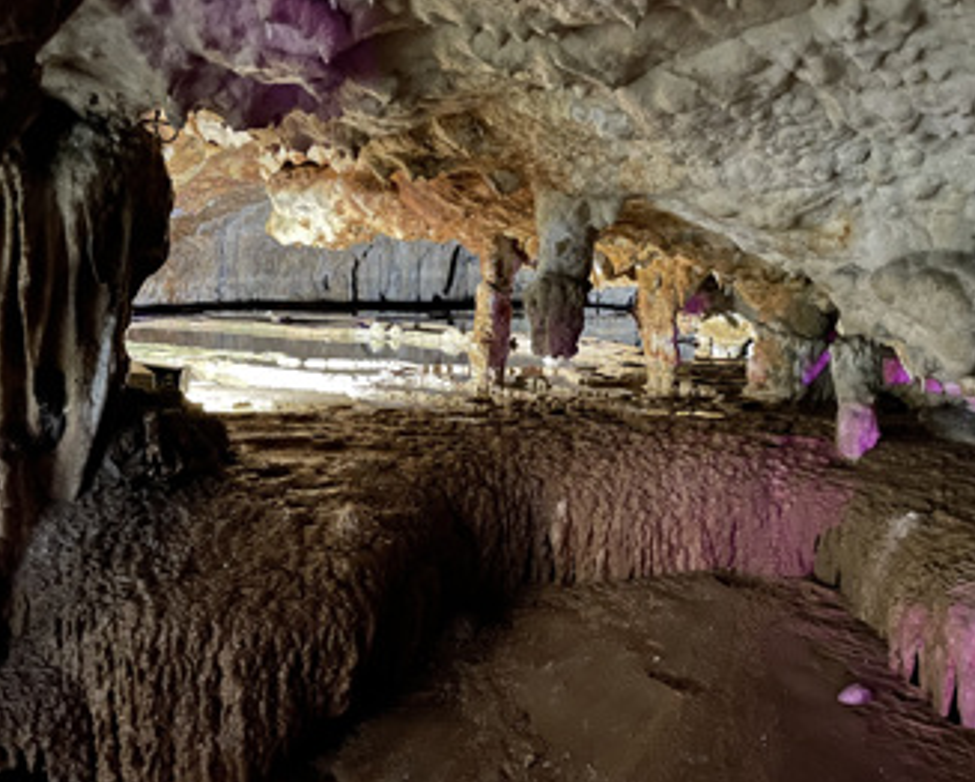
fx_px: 895
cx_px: 528
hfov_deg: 57.1
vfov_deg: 47.1
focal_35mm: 31
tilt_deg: -4.4
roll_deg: -0.5
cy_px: 349
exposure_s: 1/4
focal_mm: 4.2
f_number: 1.6
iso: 640
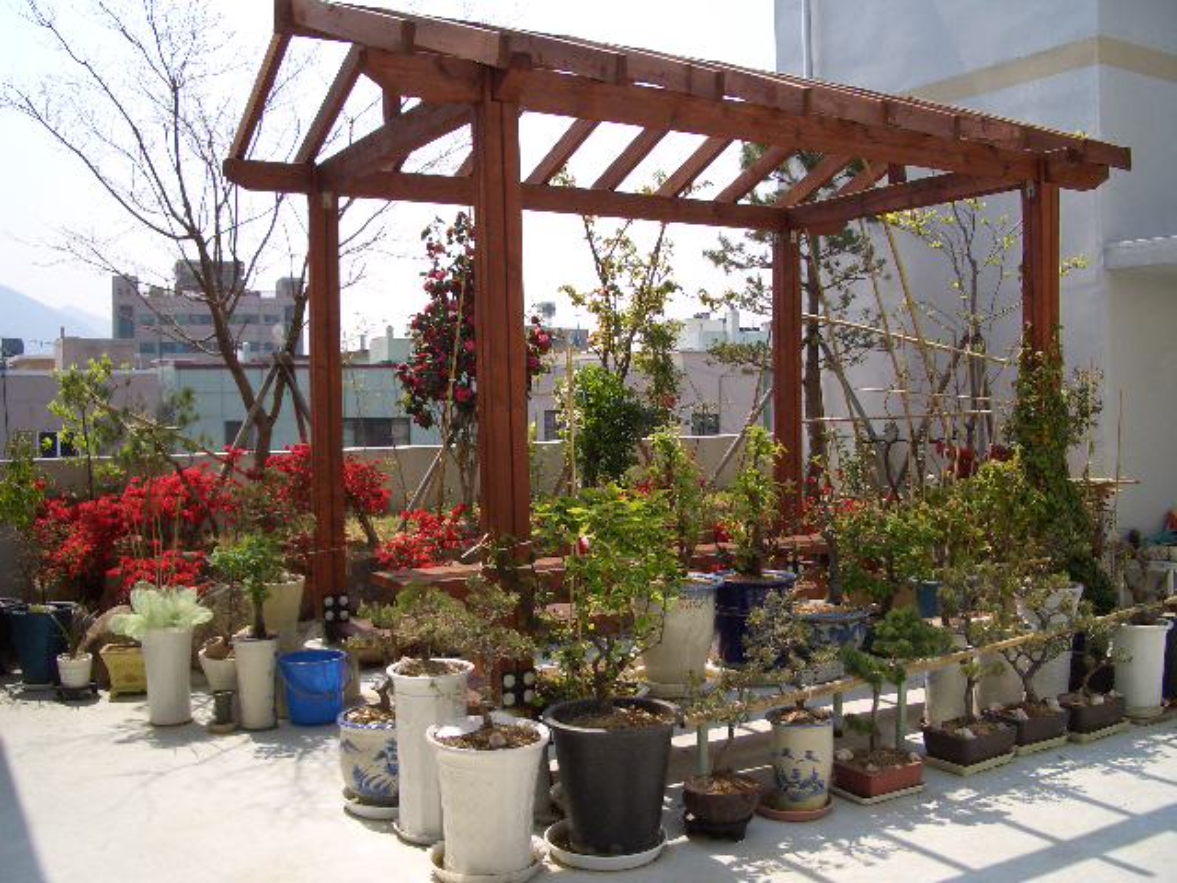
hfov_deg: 52.6
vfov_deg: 40.7
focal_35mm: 35
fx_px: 1190
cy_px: 442
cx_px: 588
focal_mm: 5.8
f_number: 4.3
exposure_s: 1/400
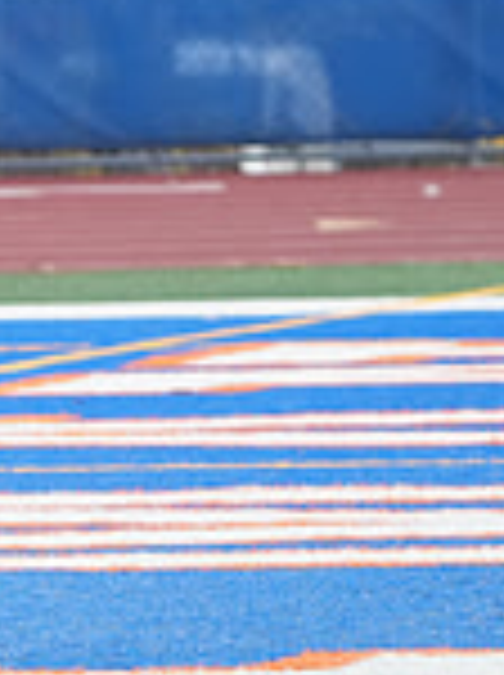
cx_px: -765
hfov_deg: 1.7
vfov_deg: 2.2
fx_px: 17327
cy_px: -97
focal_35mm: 890
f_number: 6.3
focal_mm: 239
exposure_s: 1/1250
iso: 1600
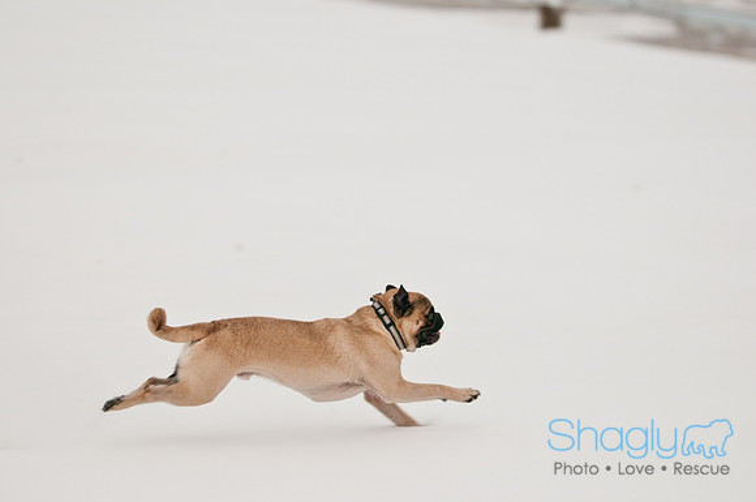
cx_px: 378
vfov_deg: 10.6
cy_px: 251
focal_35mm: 129
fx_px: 2705
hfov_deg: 15.9
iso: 200
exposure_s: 1/320
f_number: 2.8
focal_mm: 86
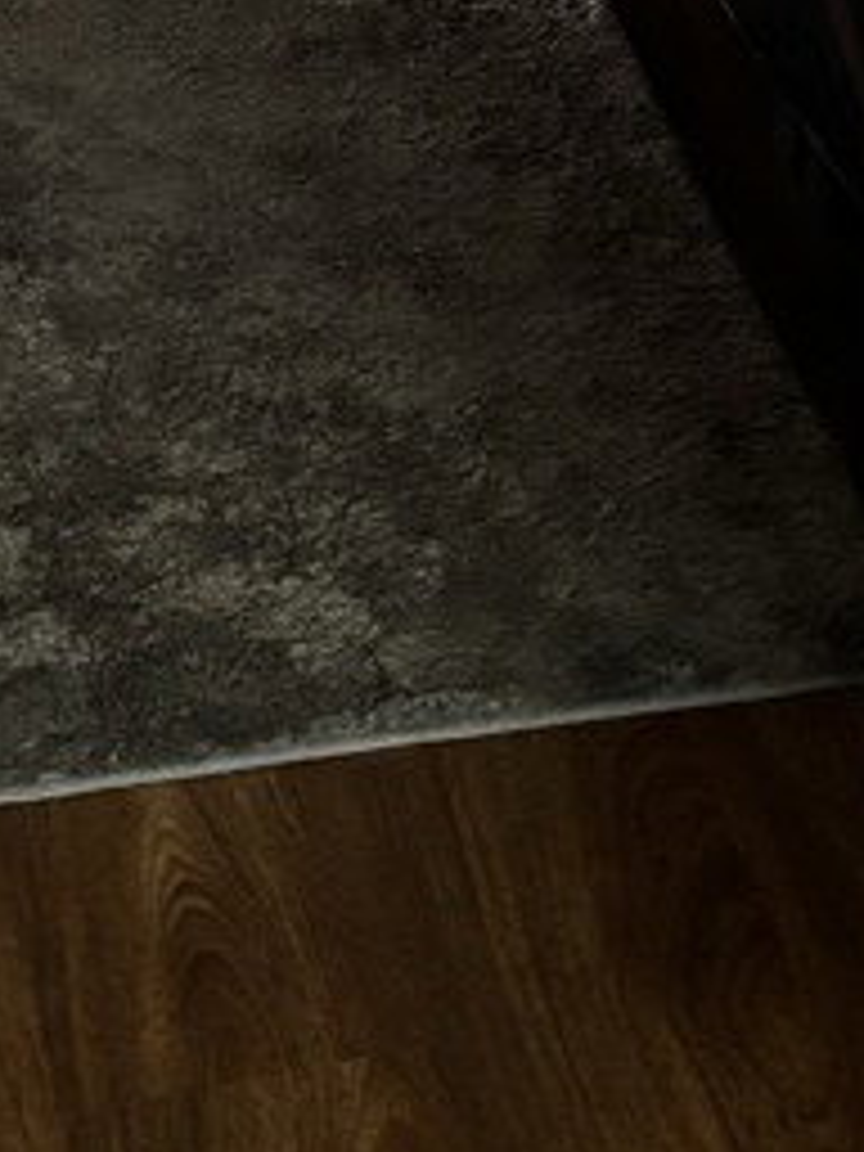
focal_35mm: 122
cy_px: -1310
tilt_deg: -9.4
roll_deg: +0.7
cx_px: 495
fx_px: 4060
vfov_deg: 13.4
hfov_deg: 12.1
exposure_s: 1/25
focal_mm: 5.96
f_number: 1.6
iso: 500
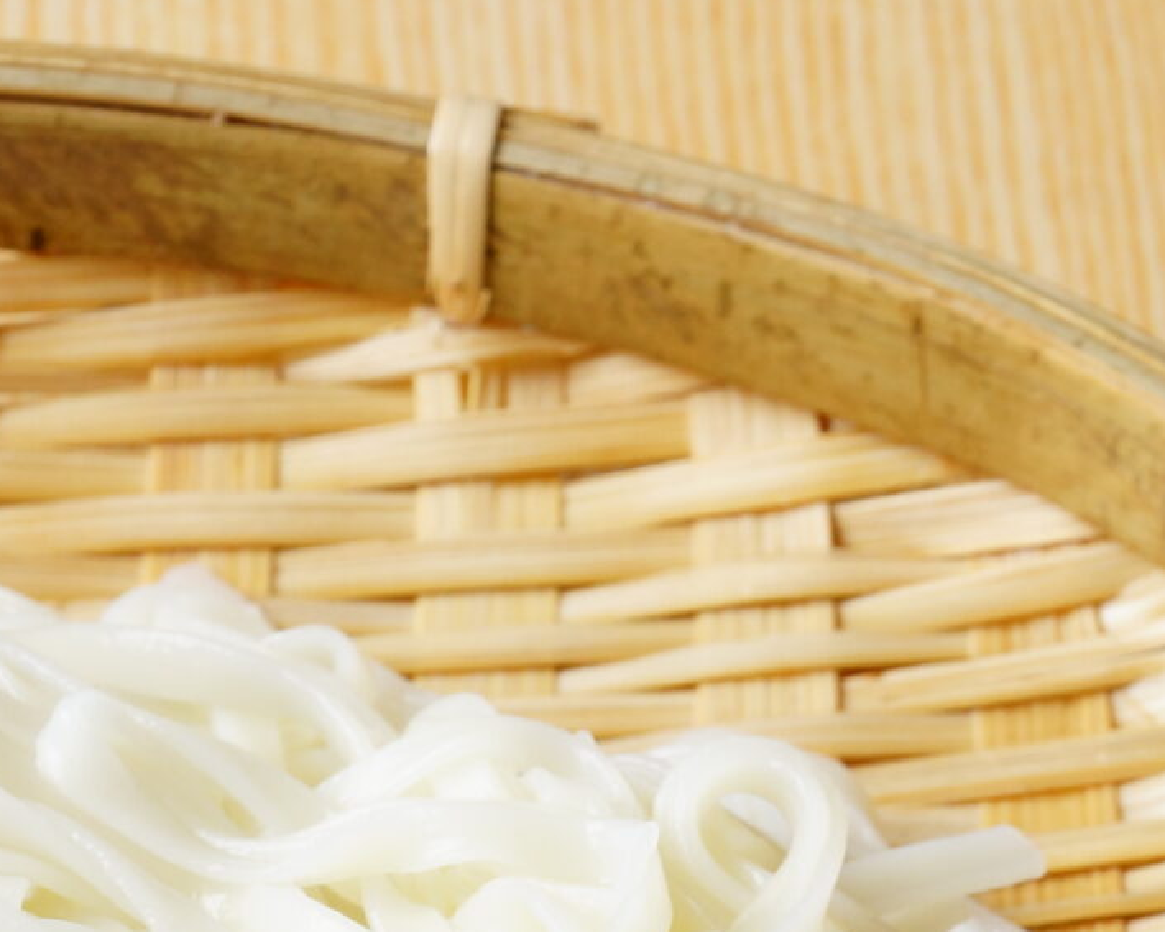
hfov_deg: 6.3
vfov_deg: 5.0
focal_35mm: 305
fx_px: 10515
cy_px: 1306
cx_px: 804
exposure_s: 1/160
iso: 200
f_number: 10
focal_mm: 60
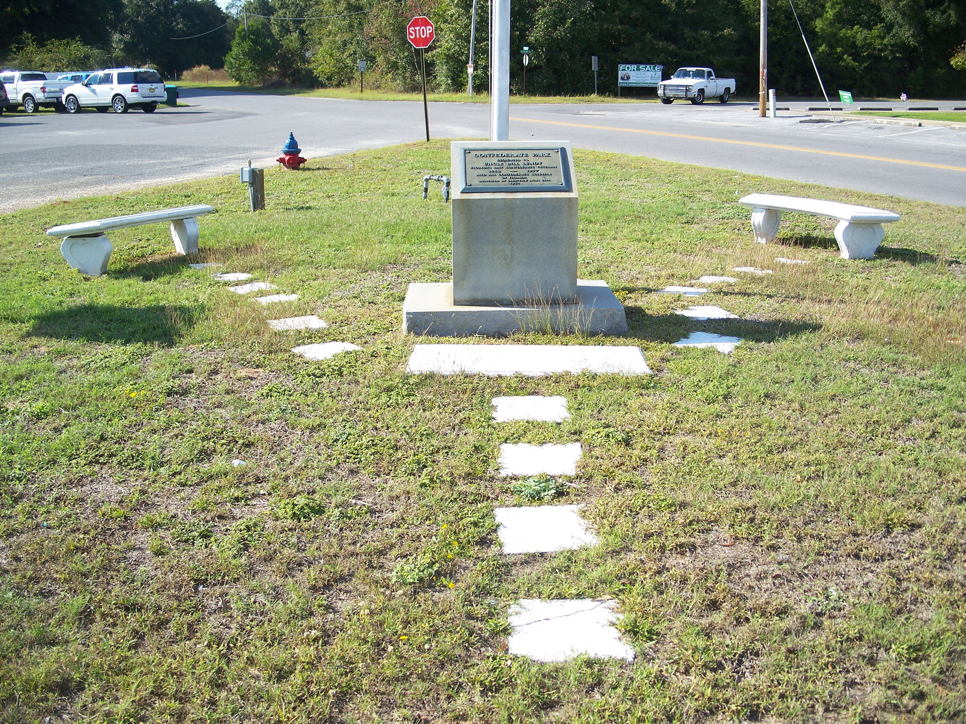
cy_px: 362
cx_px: 483
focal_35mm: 37
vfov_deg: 38.7
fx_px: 1033
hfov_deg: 50.1
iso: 64
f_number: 2.8
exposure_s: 1/500
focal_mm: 7.8
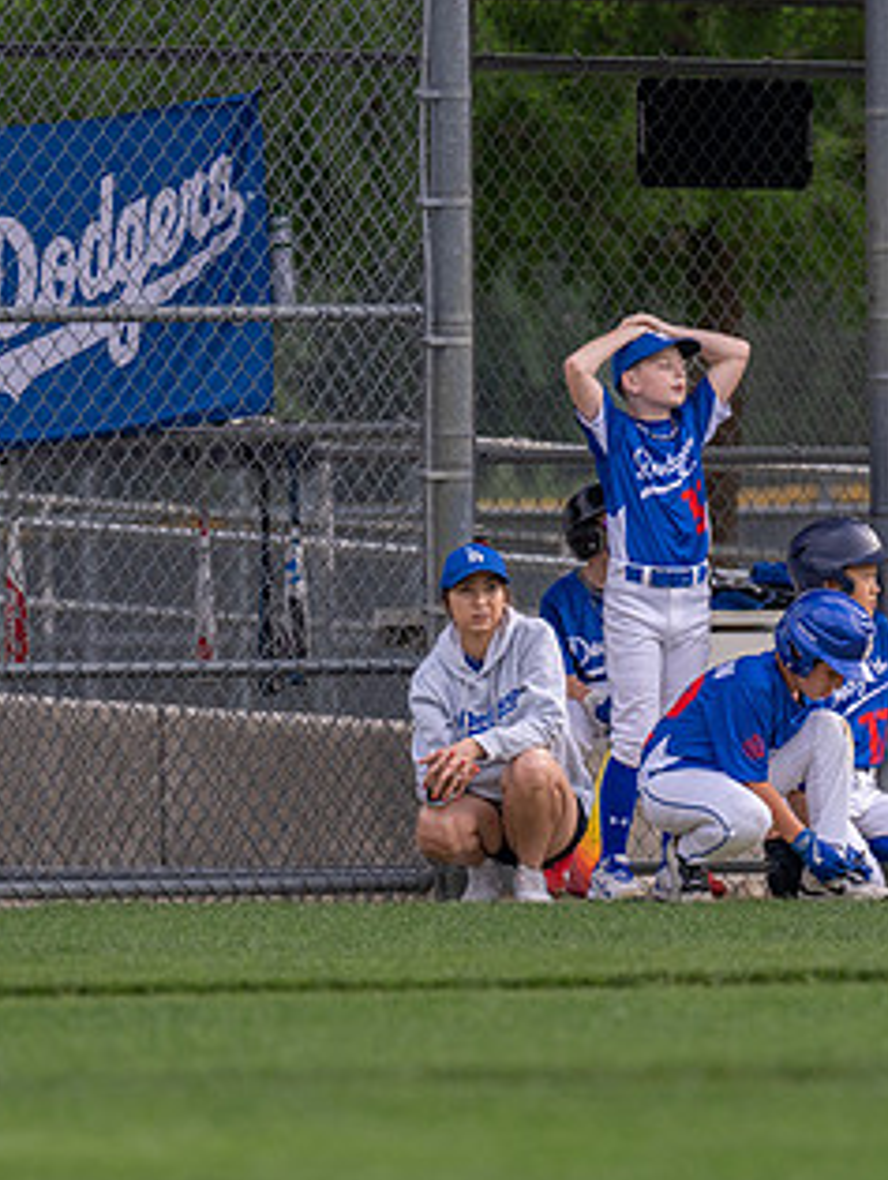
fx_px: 16794
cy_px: 669
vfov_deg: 4.0
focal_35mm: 492
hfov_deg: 3.0
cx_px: 624
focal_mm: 200
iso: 250
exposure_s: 1/2000
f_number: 2.8
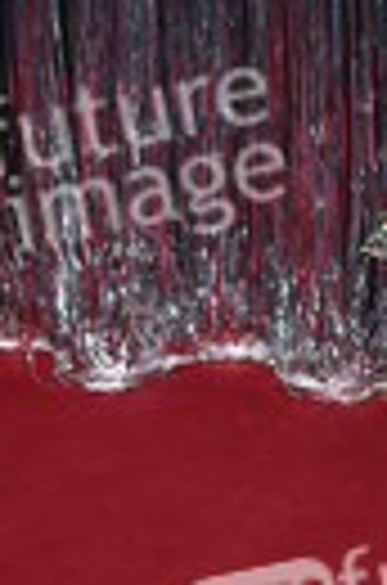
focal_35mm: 148
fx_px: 2399
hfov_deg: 9.0
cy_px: -50
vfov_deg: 13.6
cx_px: 544
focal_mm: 48
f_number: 5.6
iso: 400
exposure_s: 1/250
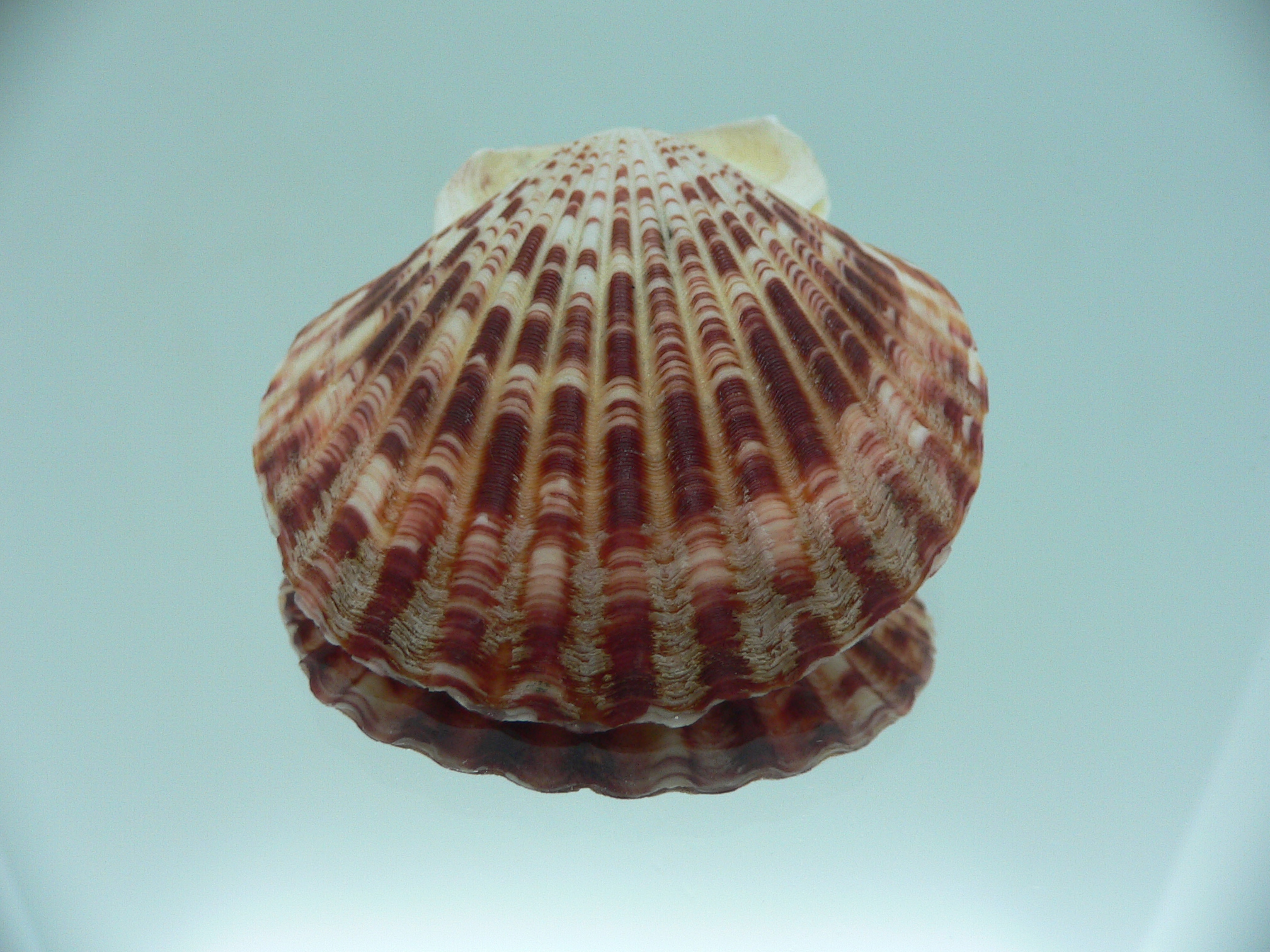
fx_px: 1284
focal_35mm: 35
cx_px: 635
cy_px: 476
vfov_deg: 40.7
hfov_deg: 52.6
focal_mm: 4.6
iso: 100
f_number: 2.8
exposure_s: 1/60
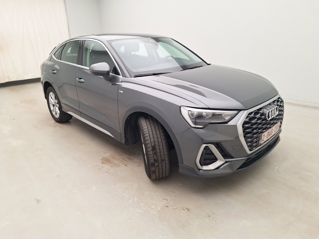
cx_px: 160
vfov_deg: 58.9
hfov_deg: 73.9
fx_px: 212
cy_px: 120
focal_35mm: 23
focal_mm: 5.54
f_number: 1.8
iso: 64
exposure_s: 1/100
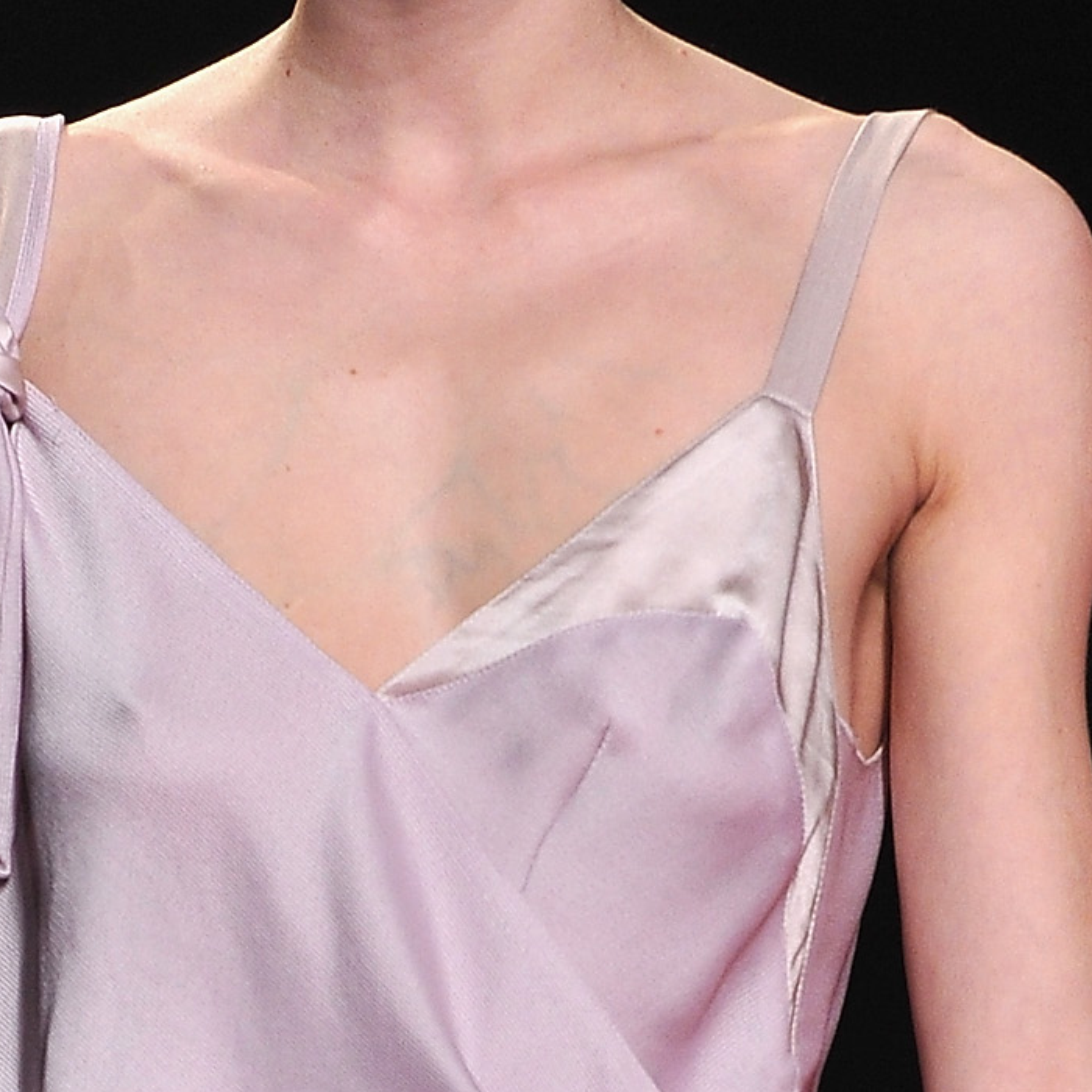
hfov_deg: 2.4
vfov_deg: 2.4
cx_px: 378
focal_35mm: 728
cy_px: 1367
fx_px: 25983
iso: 1250
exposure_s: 1/1250
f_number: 3.5
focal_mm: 200
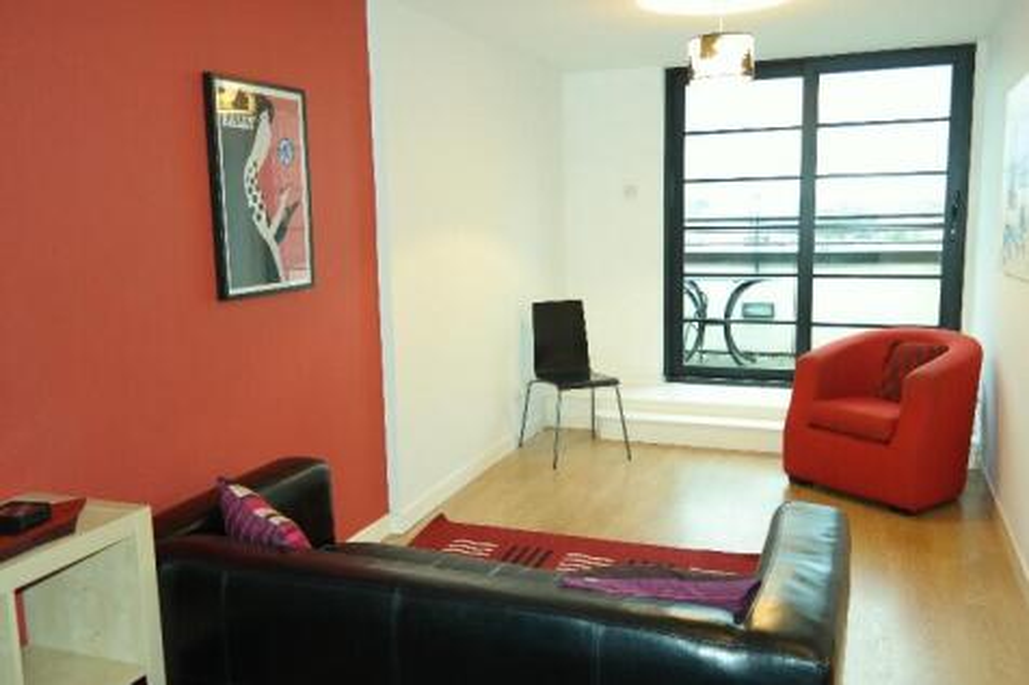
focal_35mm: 30
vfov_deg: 43.6
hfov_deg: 61.9
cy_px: 342
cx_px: 514
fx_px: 857
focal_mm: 20
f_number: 3.5
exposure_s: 1/30
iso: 800
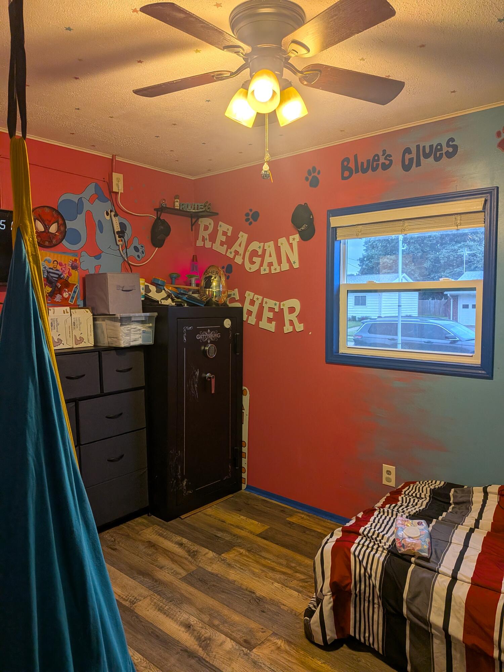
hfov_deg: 56.8
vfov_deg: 71.6
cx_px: 252
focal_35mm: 24
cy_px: 336
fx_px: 466
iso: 33
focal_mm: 4.53
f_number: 1.7
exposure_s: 1/144
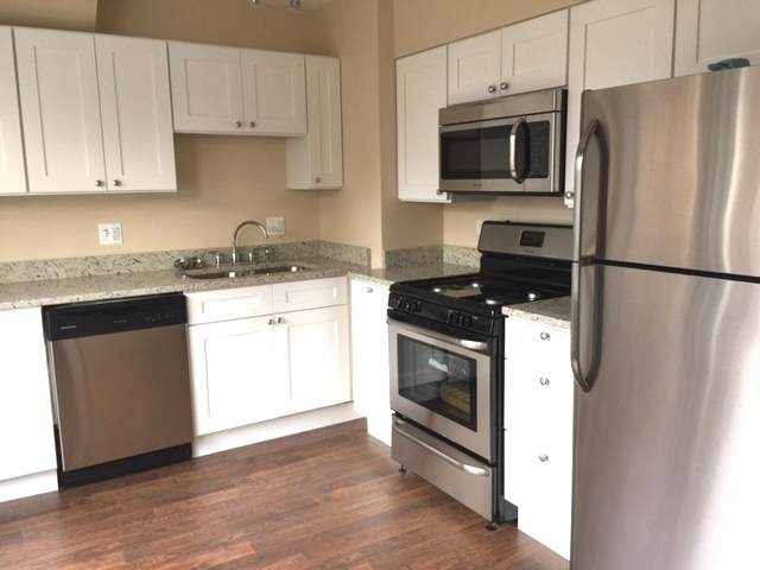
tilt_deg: -9.2
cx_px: 380
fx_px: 637
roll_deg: +0.5
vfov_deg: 48.2
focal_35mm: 29
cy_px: 285
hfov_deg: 61.7
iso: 40
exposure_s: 1/30
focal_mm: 4.15
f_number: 2.2
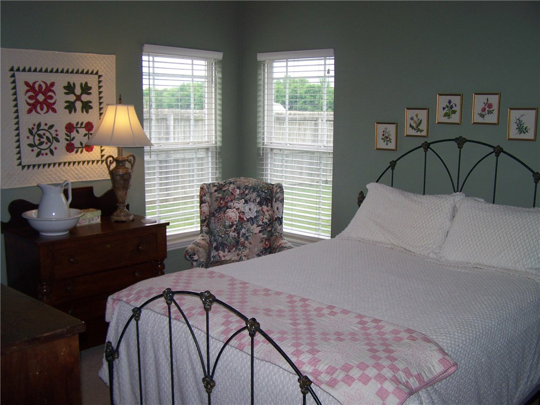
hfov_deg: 49.0
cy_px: 202
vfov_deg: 37.7
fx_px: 593
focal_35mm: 38
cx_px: 270
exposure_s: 1/60
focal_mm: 6.3
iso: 80
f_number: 2.8
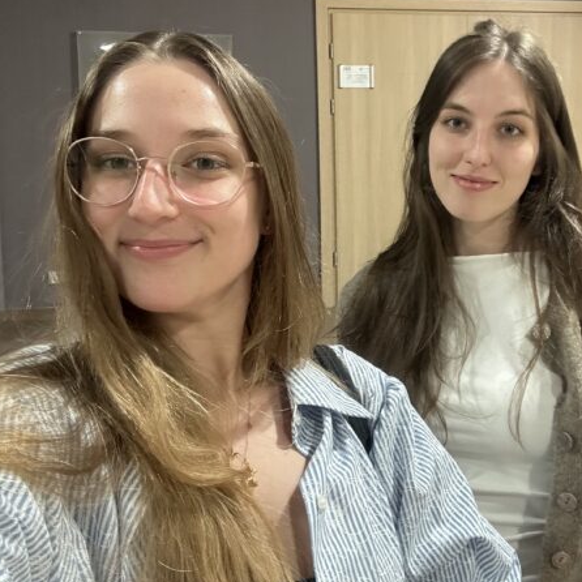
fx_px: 666
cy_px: 223
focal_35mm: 35
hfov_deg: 46.3
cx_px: 397
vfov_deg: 46.9
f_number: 1.9
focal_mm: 2.69
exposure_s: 1/50
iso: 250
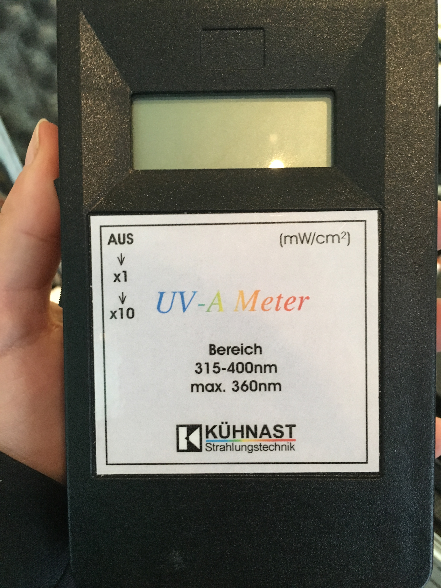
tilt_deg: -45.3
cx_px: 220
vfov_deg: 61.7
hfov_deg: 48.2
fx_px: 493
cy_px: 294
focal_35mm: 29
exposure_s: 1/17
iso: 200
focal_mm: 4.15
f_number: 2.2
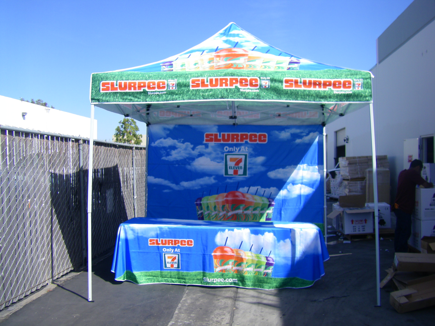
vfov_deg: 37.7
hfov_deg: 49.0
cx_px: 218
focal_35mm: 38
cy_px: 163
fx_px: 478
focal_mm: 6.3
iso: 64
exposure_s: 1/125
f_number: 7
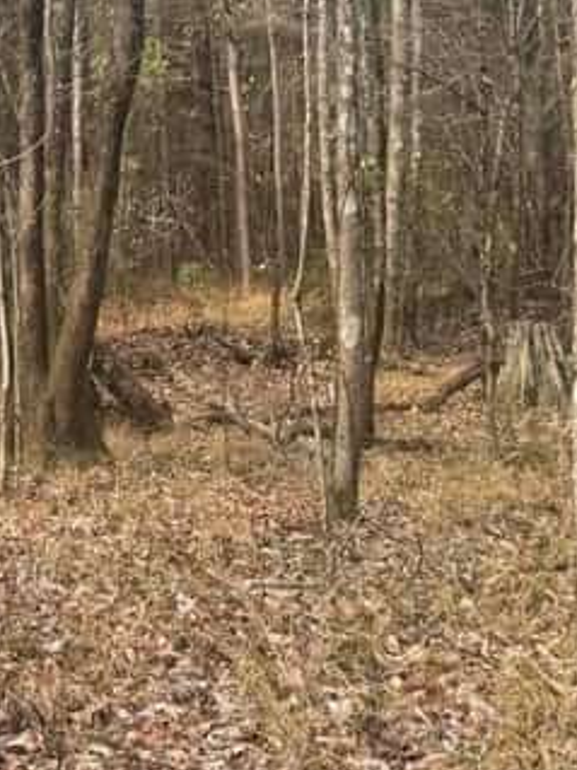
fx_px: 1712
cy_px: 345
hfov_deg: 18.8
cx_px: 56
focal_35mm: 77
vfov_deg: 25.3
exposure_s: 1/158
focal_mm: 6.8
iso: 64
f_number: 1.8
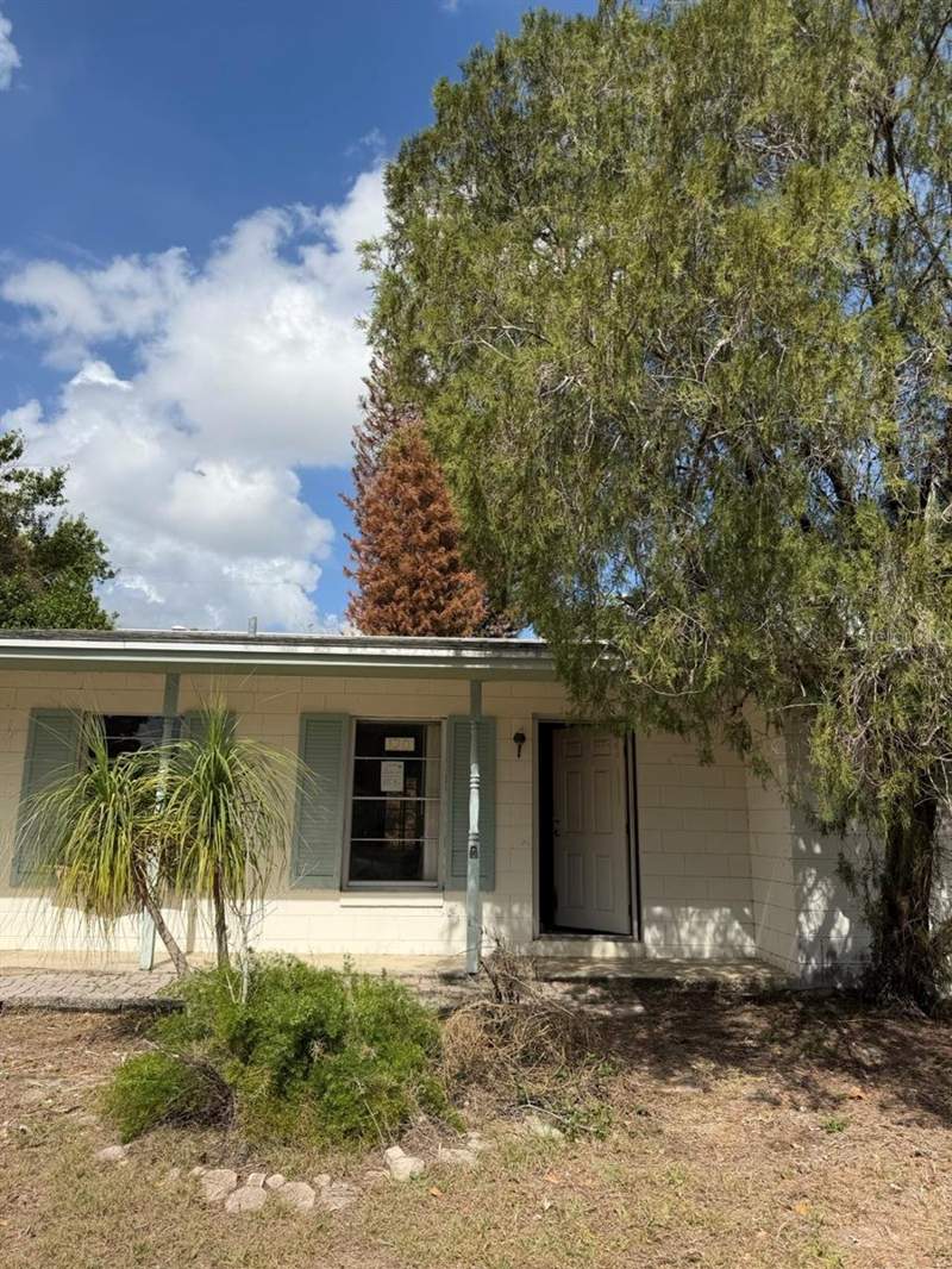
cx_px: 476
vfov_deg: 71.6
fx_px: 880
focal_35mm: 24
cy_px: 634
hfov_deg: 56.8
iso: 80
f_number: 1.78
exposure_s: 1/5714
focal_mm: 6.76
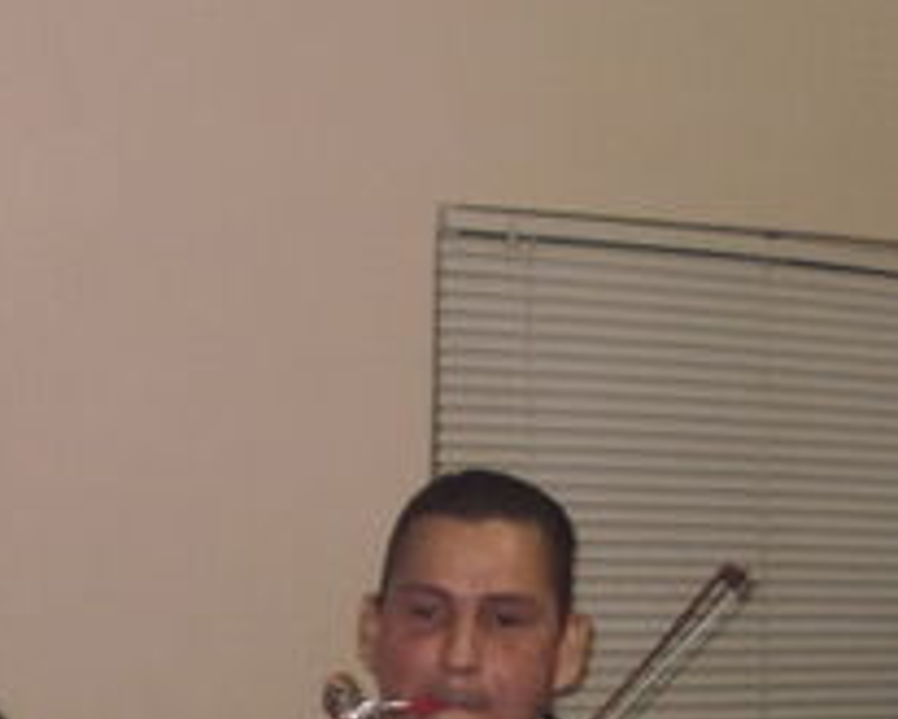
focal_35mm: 109
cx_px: 536
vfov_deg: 14.0
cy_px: 684
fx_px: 2898
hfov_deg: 17.6
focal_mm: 6.3
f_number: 3.5
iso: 125
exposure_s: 1/30
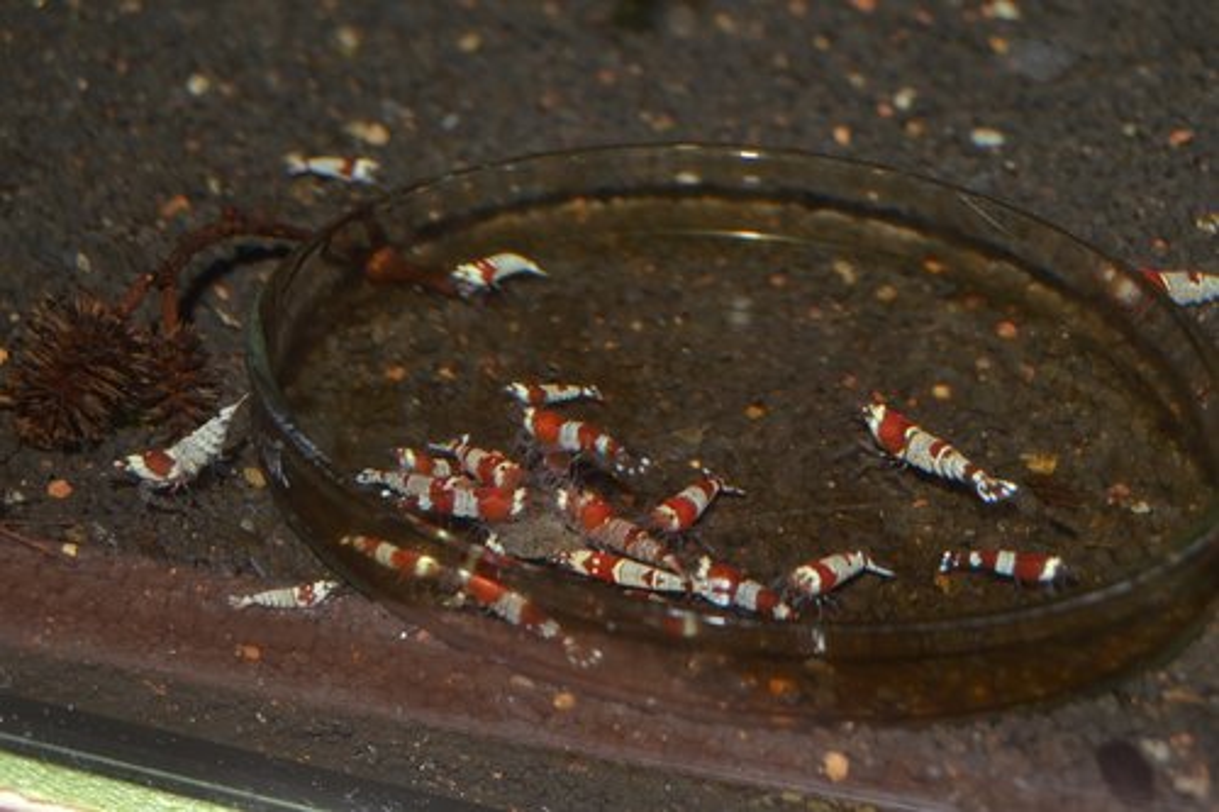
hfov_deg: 31.9
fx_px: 2132
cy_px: 406
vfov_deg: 21.6
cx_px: 610
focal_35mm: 63
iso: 100
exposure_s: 1/60
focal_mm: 42
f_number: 8
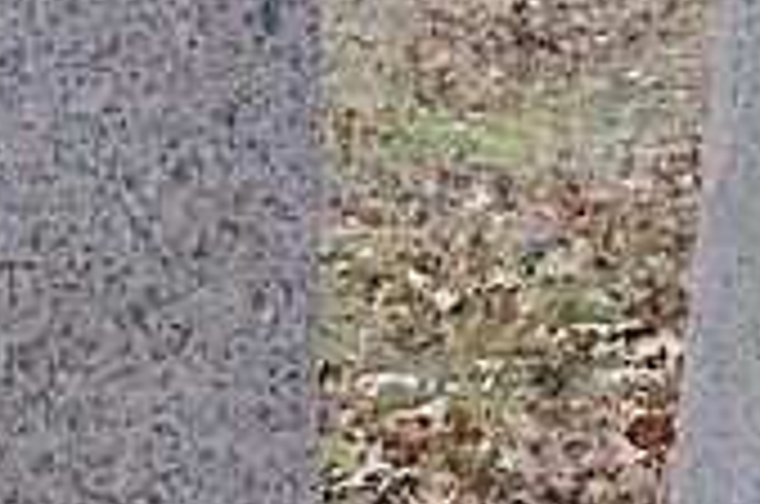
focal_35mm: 113
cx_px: -117
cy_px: 398
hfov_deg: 17.4
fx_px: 2381
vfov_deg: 12.0
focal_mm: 22
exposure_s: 1/50
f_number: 7.1
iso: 200
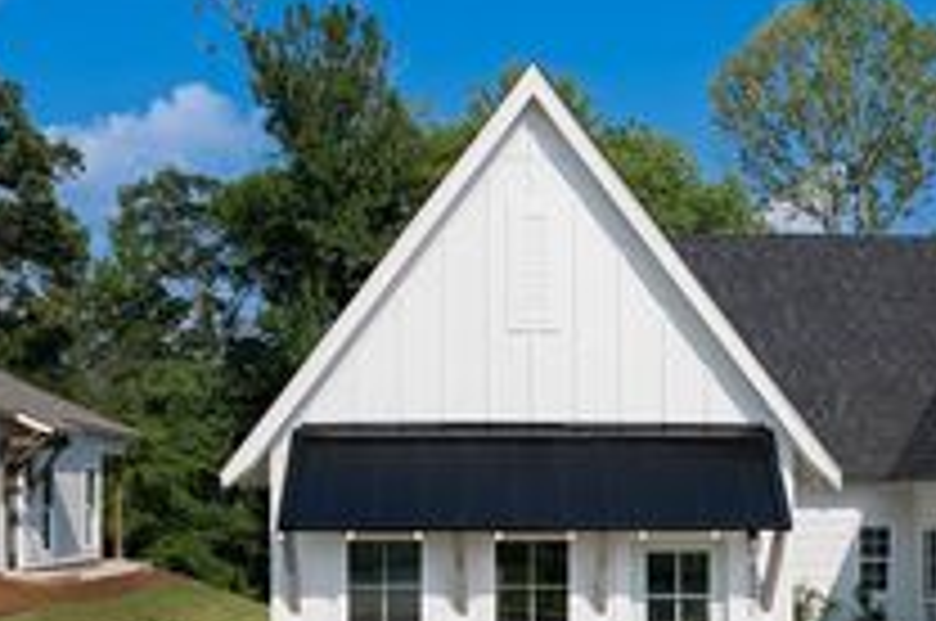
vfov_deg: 25.0
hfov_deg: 37.5
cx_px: 526
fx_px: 1376
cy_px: 502
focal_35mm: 53
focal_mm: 8.38
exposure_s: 1/4000
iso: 200
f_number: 2.8
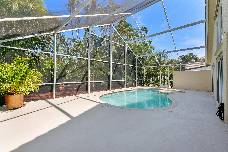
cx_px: 114
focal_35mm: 15
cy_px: 76
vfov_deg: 77.3
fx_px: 95
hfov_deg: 100.4
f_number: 9
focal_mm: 10
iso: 500
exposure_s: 1/640
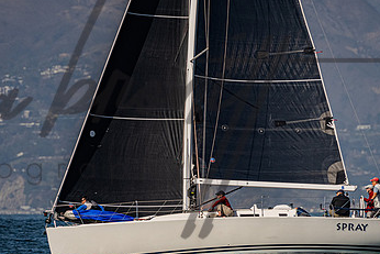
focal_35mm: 860
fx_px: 9081
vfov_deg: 1.6
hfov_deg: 2.4
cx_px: 210
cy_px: 140
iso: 320
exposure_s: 1/4000
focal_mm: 400
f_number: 5.6
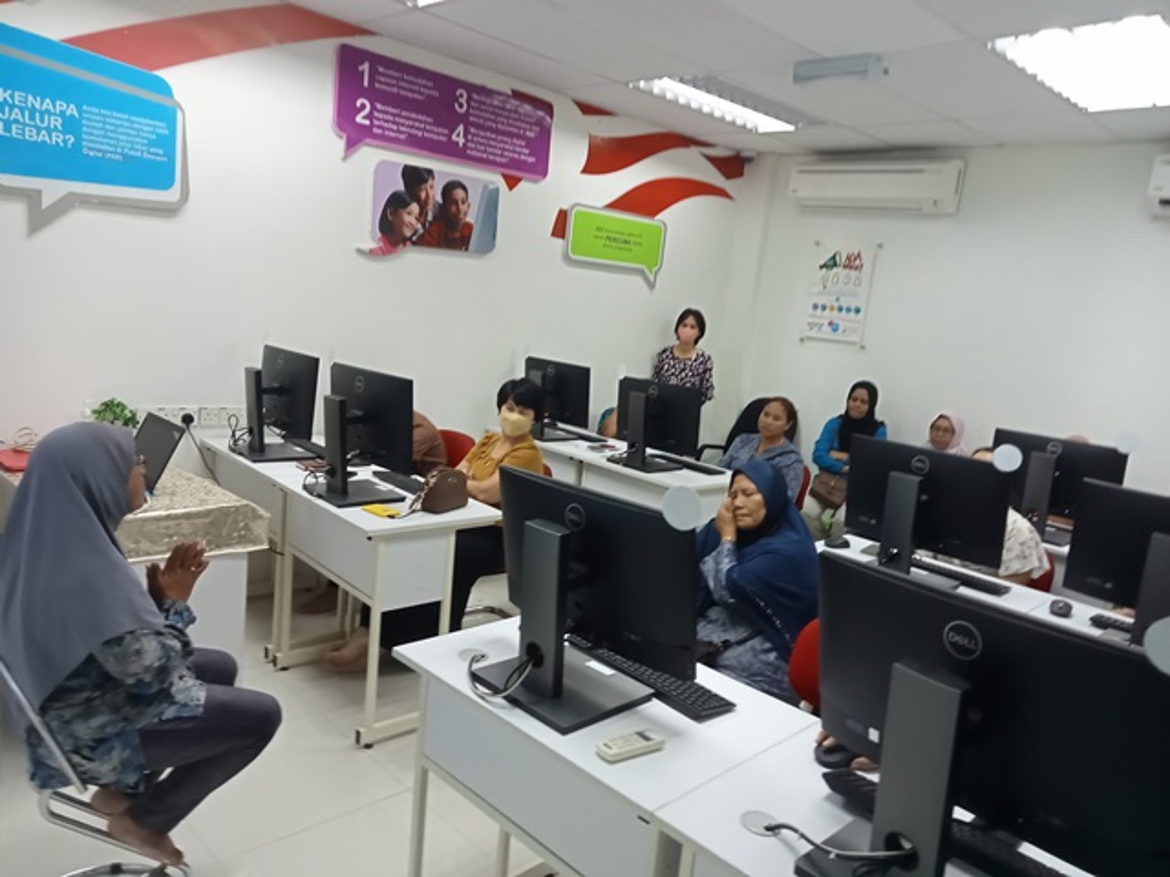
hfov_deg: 63.4
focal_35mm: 28
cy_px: 438
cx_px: 585
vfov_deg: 49.7
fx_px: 946
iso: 327
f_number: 2.2
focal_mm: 3.46
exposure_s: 1/33.3
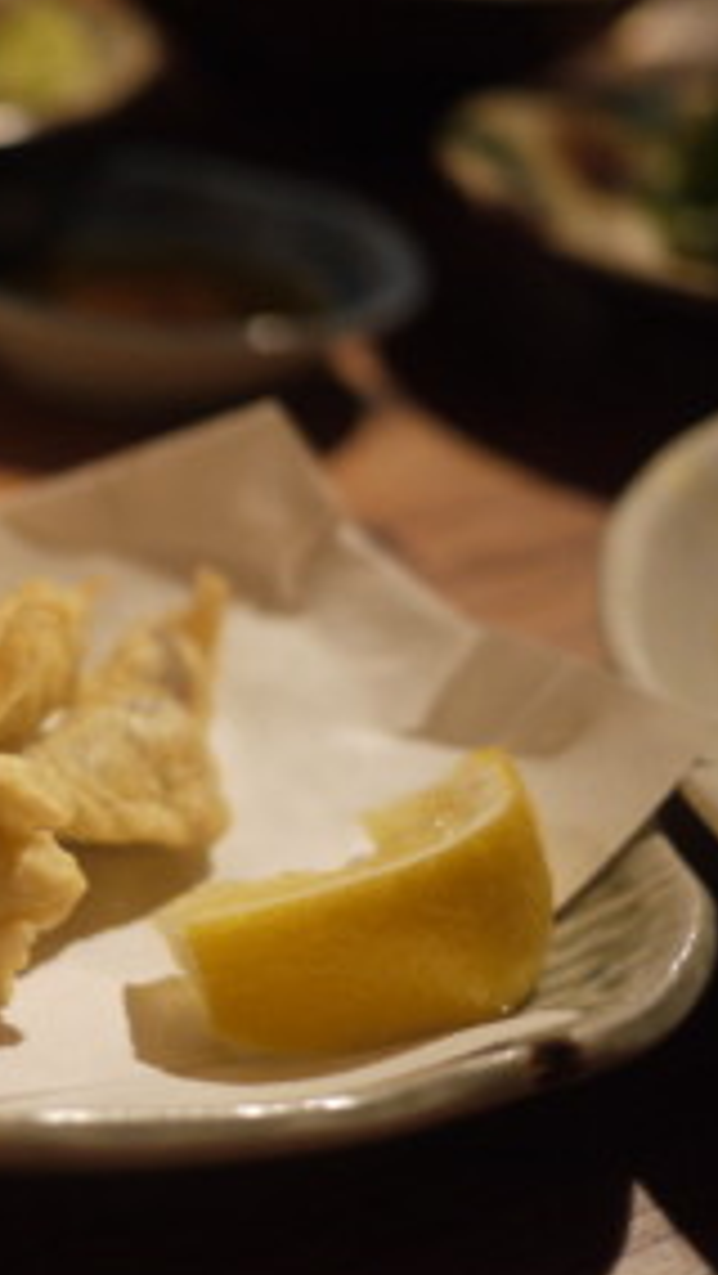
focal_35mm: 69
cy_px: 687
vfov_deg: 30.5
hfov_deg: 16.4
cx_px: -260
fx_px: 2333
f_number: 1.7
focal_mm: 20
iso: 400
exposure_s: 1/20
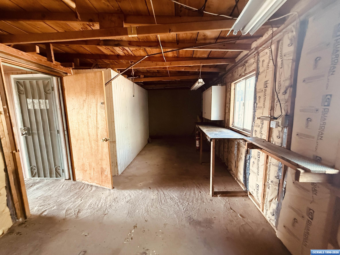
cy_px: 128
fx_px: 138
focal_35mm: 14
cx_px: 170
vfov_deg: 85.7
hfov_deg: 102.1
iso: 800
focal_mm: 2.22
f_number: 2.2
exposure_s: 1/60
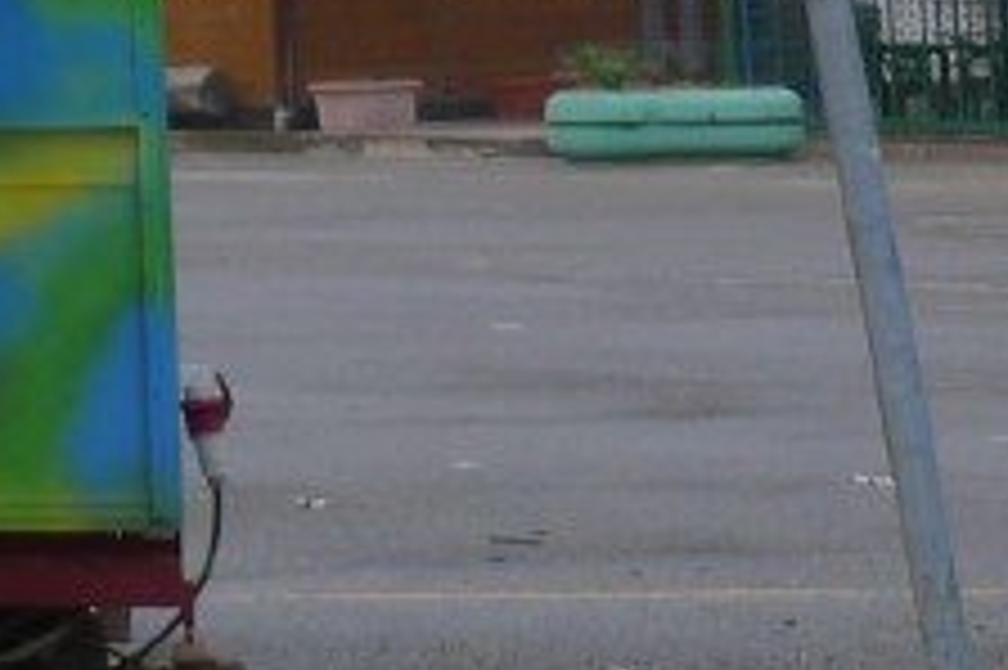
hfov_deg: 9.0
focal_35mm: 198
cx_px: -1658
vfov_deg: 6.7
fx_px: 5540
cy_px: -751
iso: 80
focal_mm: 7.9
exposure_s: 1/125
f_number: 2.8
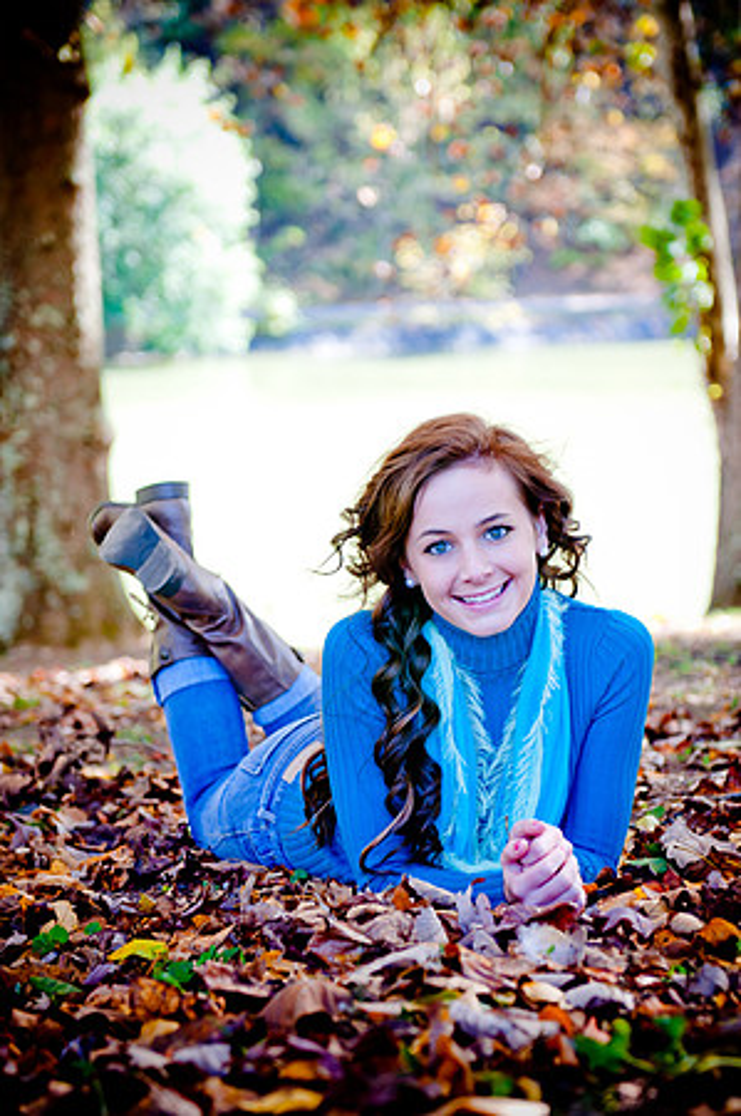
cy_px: 558
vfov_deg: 24.2
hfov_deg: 16.2
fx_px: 2599
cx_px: 370
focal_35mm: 84
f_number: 3.2
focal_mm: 56
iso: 200
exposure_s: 1/80
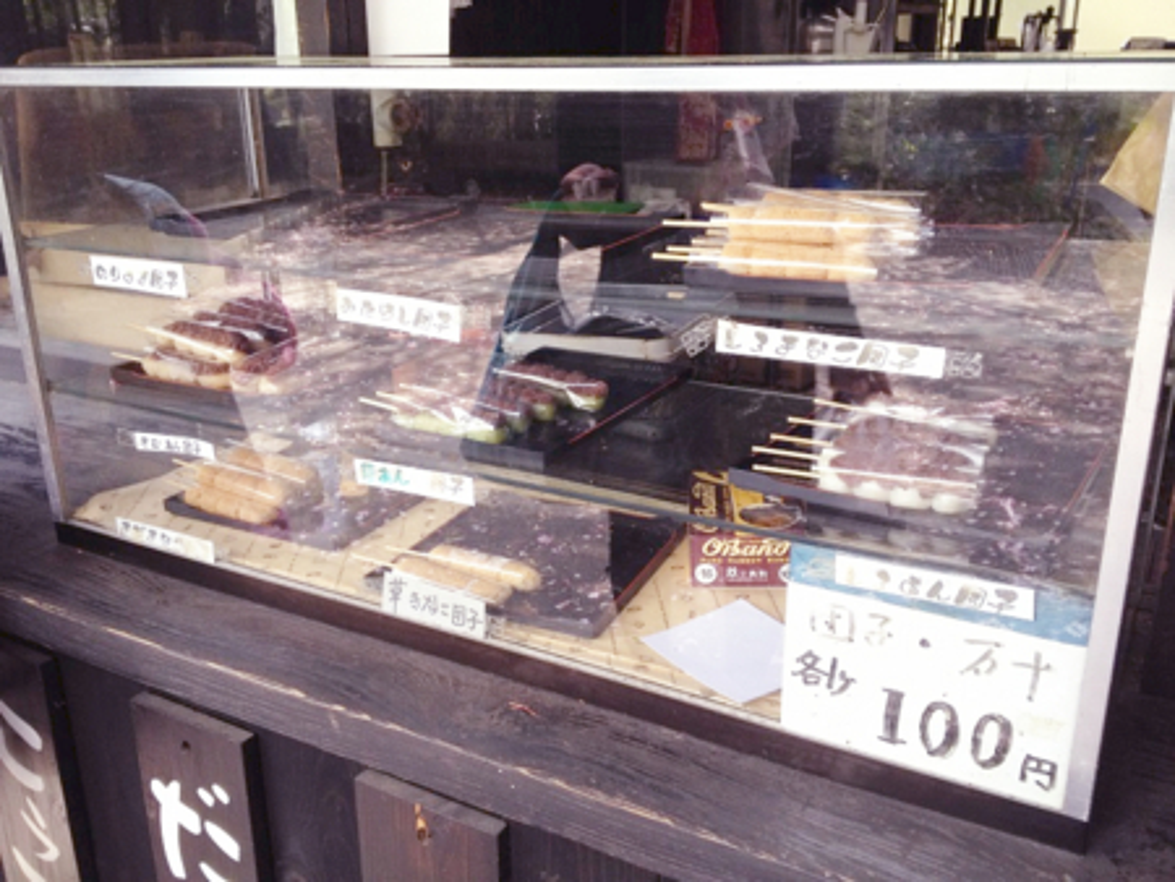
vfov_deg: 40.7
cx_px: 588
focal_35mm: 35
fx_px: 1189
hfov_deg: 52.6
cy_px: 441
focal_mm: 4.28
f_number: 2.4
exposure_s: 1/120
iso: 100
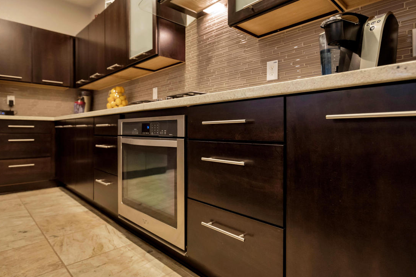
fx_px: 231
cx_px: 205
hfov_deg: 84.0
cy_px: 136
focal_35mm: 20
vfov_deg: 61.9
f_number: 2.8
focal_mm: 19
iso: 2000
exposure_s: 1/45
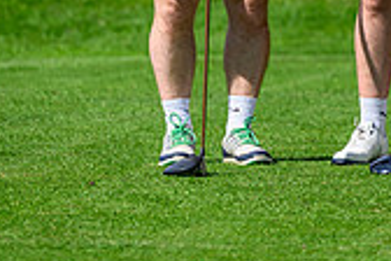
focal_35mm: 517
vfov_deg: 2.7
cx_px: 586
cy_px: -169
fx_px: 5615
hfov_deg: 4.0
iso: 500
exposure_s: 1/4000
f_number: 4
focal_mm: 150
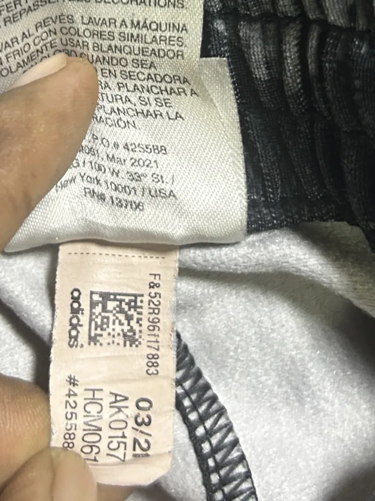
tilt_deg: -63.5
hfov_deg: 21.0
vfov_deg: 27.3
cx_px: 148
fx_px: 1011
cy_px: 105
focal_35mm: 70
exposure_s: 1/50
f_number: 1.5
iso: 250
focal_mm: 5.7
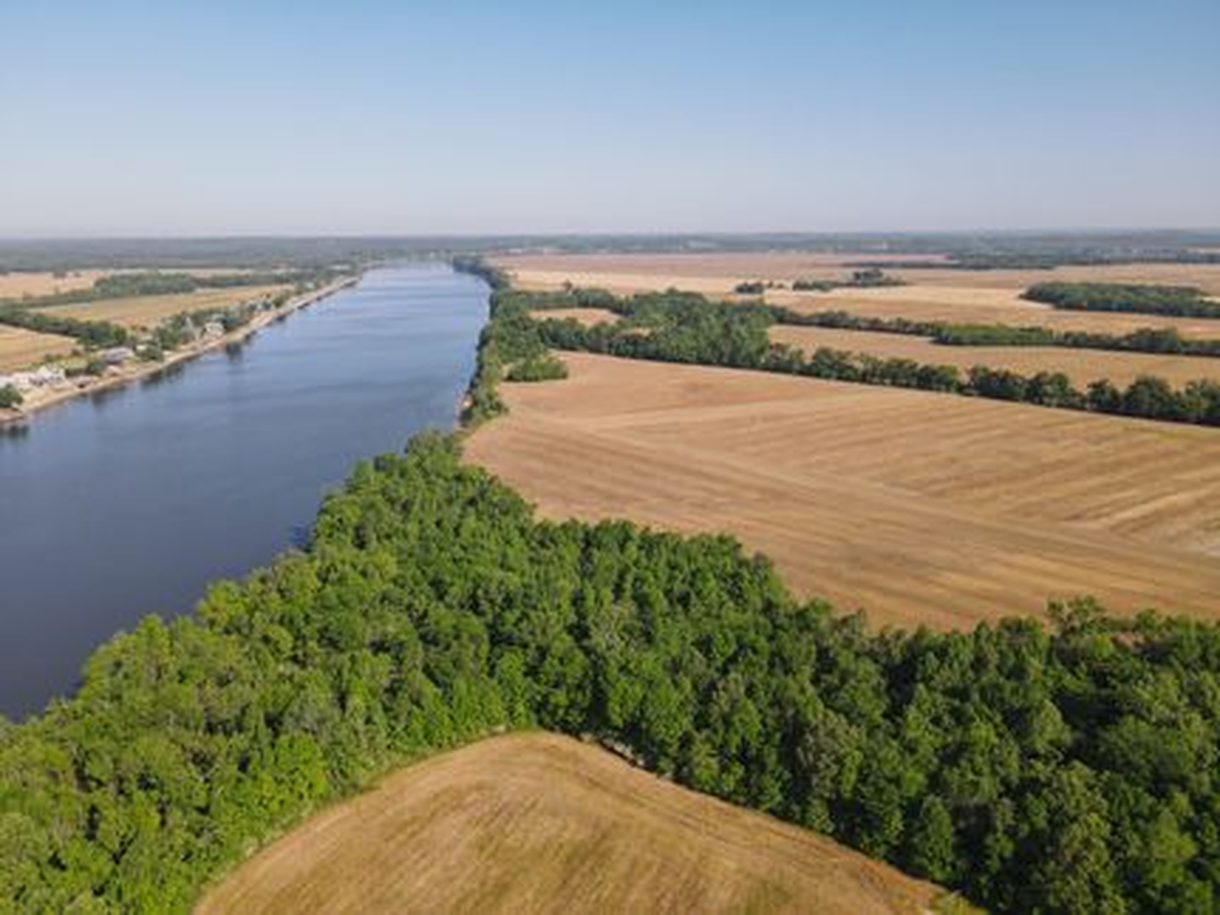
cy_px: 458
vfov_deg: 56.8
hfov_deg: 71.6
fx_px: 846
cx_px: 610
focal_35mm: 24
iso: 100
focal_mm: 4.5
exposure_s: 1/40
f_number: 2.8
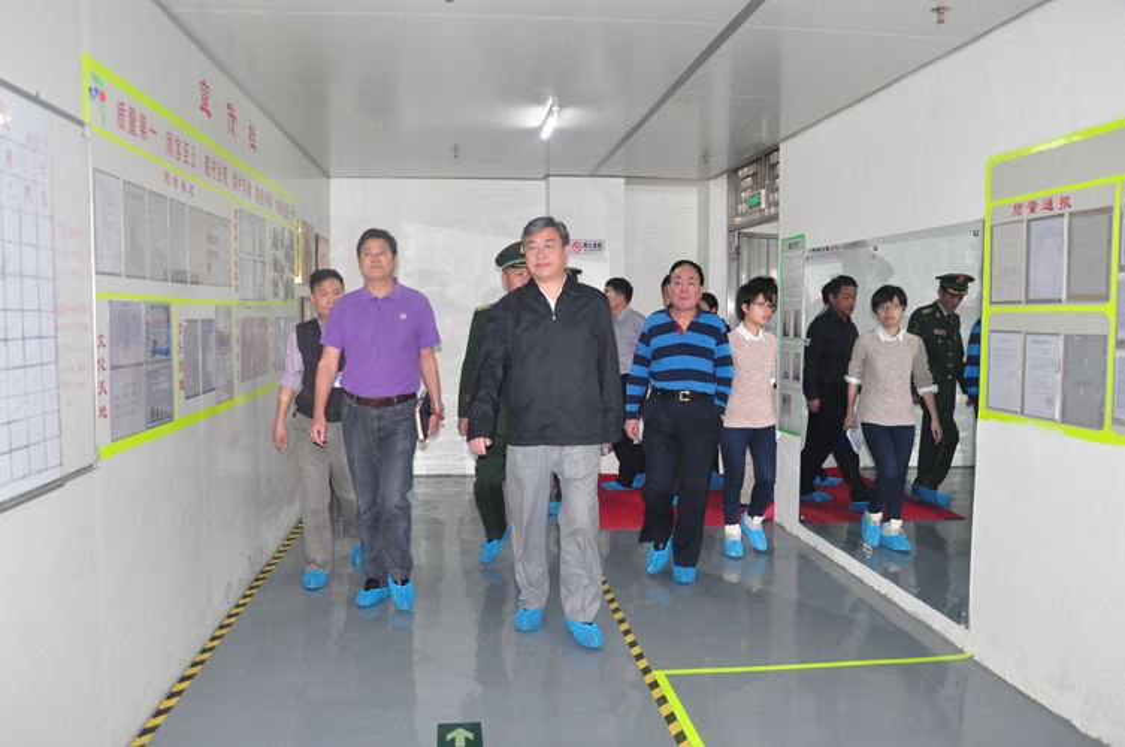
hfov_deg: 67.4
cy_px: 374
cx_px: 562
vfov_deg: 47.8
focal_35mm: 27
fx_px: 843
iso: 1600
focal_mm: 18
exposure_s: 1/60
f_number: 5
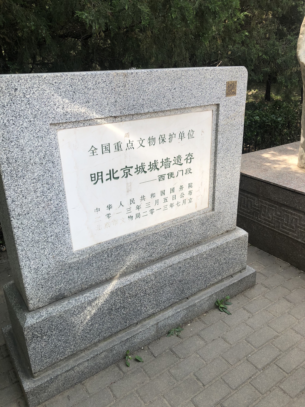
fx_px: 329
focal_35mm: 28
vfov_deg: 63.4
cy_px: 204
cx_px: 152
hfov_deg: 49.7
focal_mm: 4
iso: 20
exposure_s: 1/521
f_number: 1.8
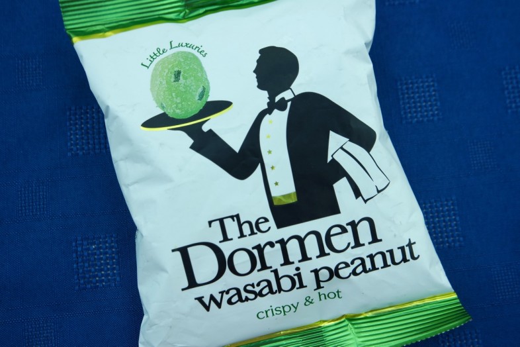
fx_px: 592
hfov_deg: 47.4
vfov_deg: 32.6
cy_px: 174
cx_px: 260
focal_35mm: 41
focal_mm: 27
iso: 100
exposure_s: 1/160
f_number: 5
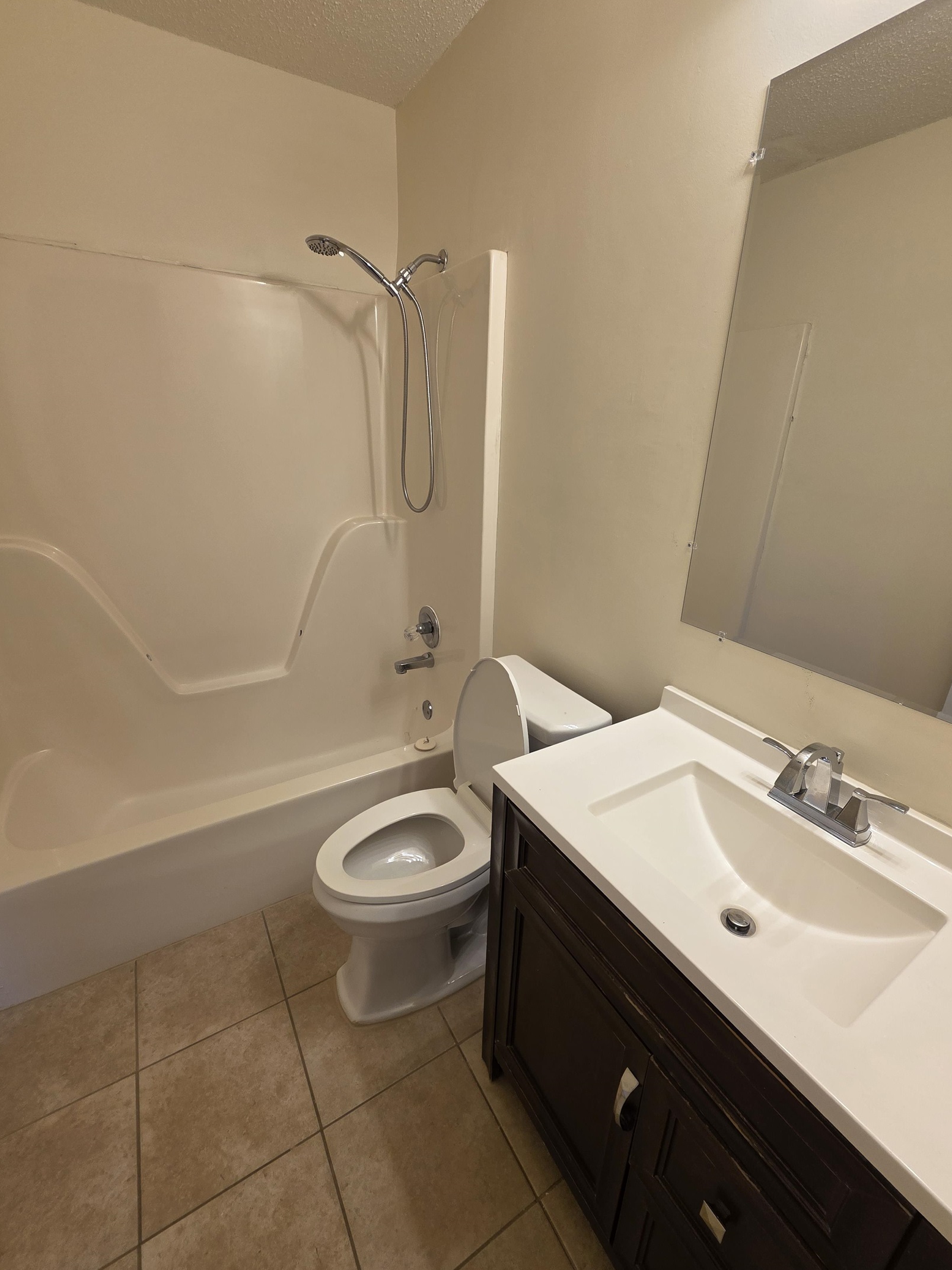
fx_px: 513
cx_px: 488
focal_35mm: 14
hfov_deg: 85.7
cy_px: 633
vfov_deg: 102.1
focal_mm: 2.2
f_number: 1.9
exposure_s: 1/120
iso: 100
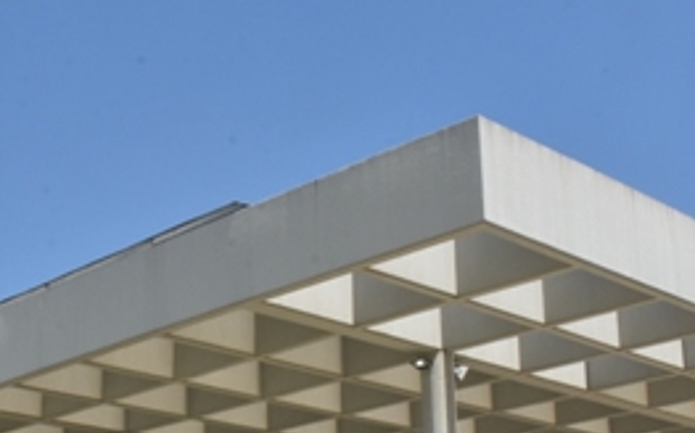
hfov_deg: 30.6
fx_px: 1268
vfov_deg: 19.1
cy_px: 368
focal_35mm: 67
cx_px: 280
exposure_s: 1/250
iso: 400
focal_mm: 18
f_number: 20
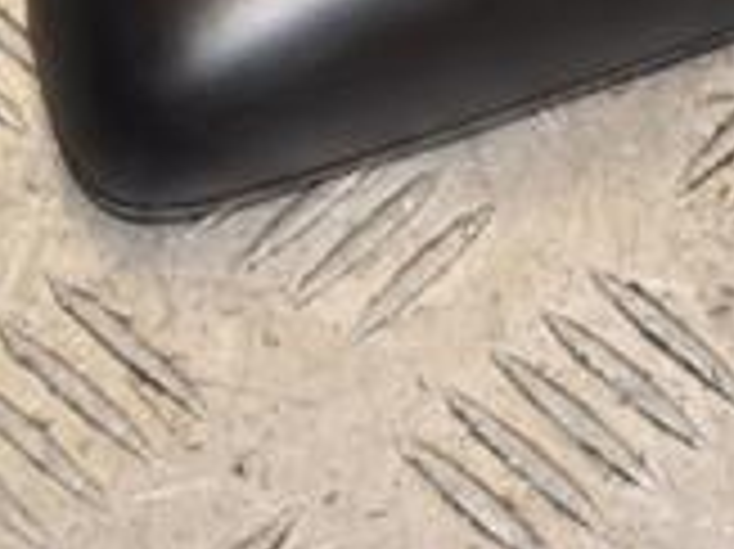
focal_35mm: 276
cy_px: -338
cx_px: 982
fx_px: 5848
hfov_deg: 7.1
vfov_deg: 5.3
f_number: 6.3
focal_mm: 52
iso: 800
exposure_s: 1/200
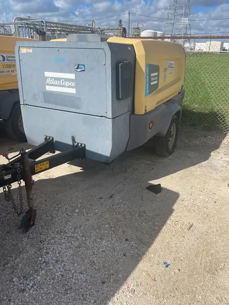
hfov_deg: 51.3
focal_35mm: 27
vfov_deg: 65.3
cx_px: 116
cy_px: 151
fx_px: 238
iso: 50
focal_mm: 4.2
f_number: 1.6
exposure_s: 1/5556
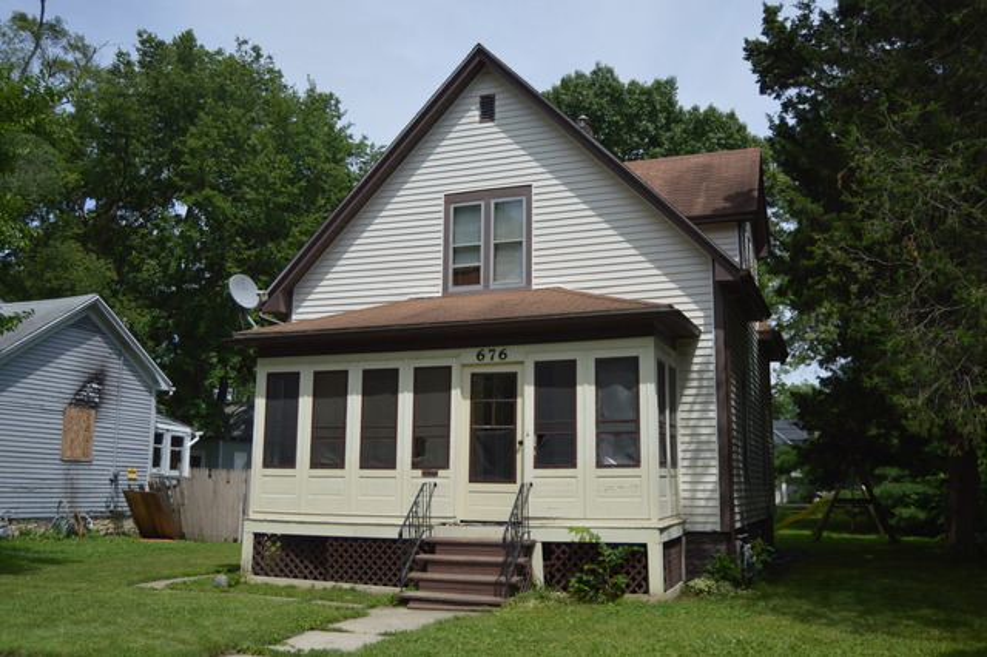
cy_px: 328
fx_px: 904
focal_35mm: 33
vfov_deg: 39.9
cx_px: 494
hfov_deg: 57.2
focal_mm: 22
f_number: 3.5
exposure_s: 1/1600
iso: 100
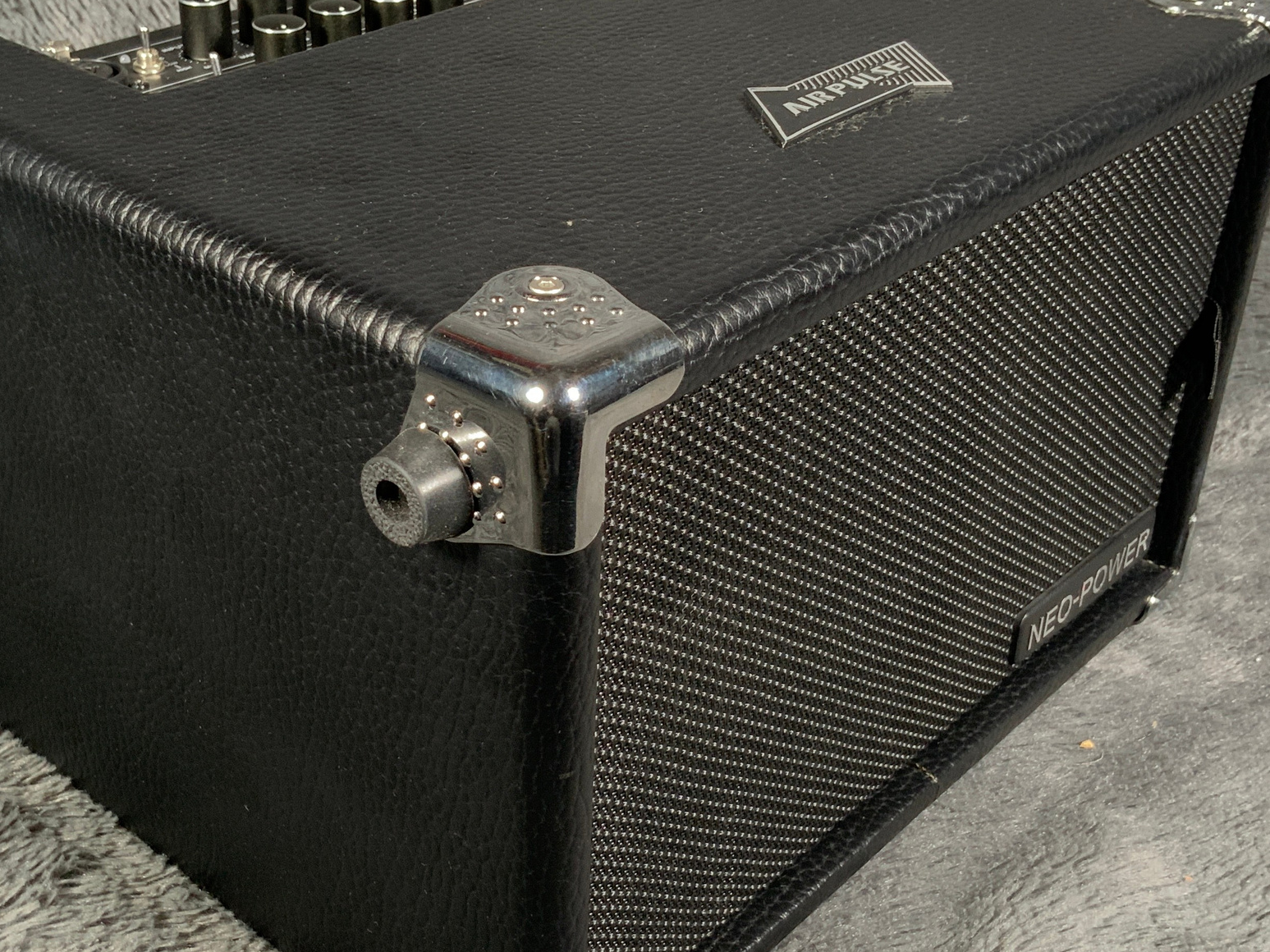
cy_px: 456
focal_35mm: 48
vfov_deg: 30.3
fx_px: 1761
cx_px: 524
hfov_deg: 39.5
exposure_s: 1/52
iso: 80
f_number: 1.8
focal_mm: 3
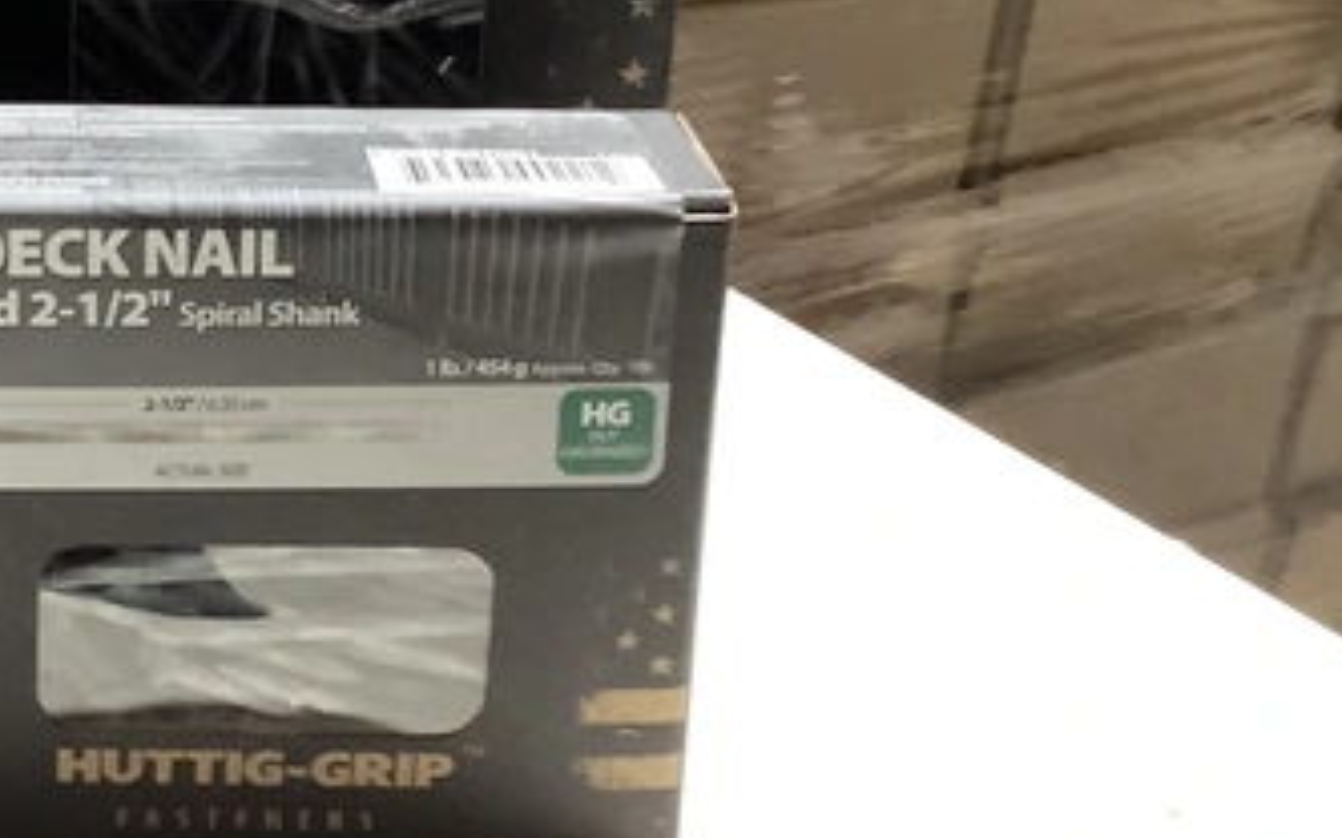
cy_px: 127
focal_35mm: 74
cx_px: -4
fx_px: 2706
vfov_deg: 17.4
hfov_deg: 26.4
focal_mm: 3.3
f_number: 2.4
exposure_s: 1/30
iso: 400
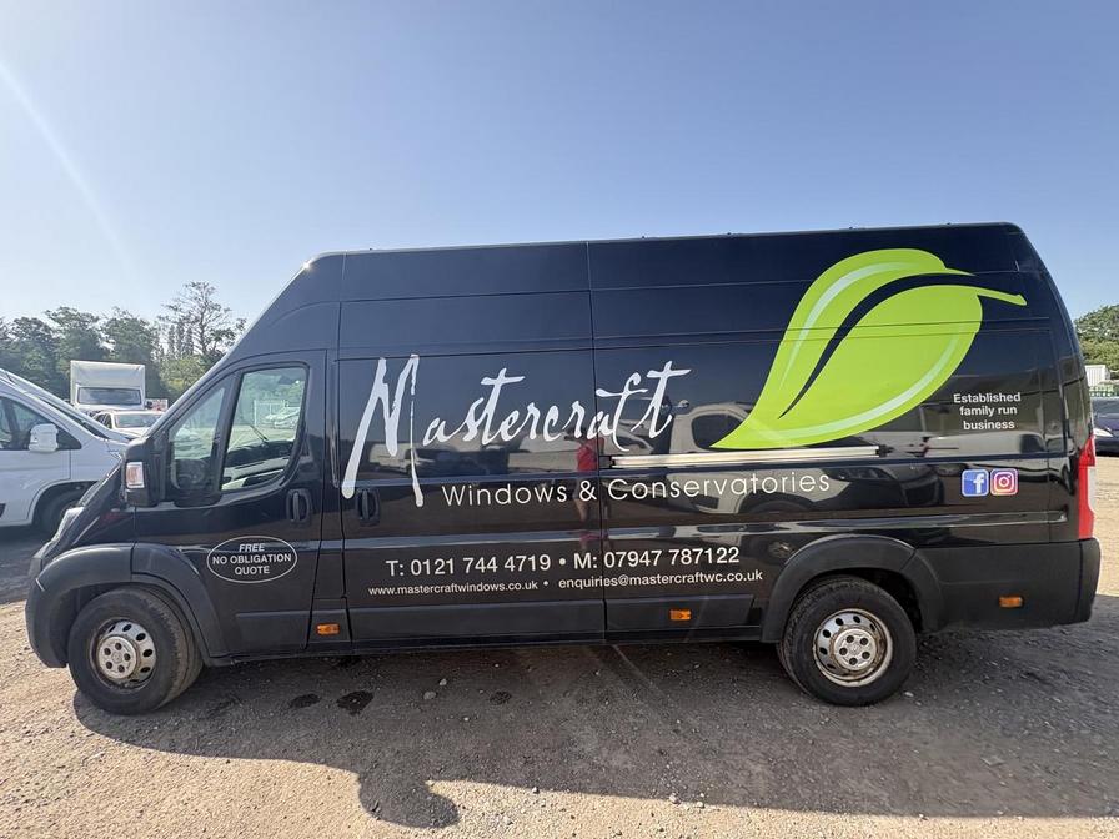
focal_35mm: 14
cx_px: 560
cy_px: 420
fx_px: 453
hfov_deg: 102.1
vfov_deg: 85.7
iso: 64
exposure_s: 1/522
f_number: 2.2
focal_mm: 2.22
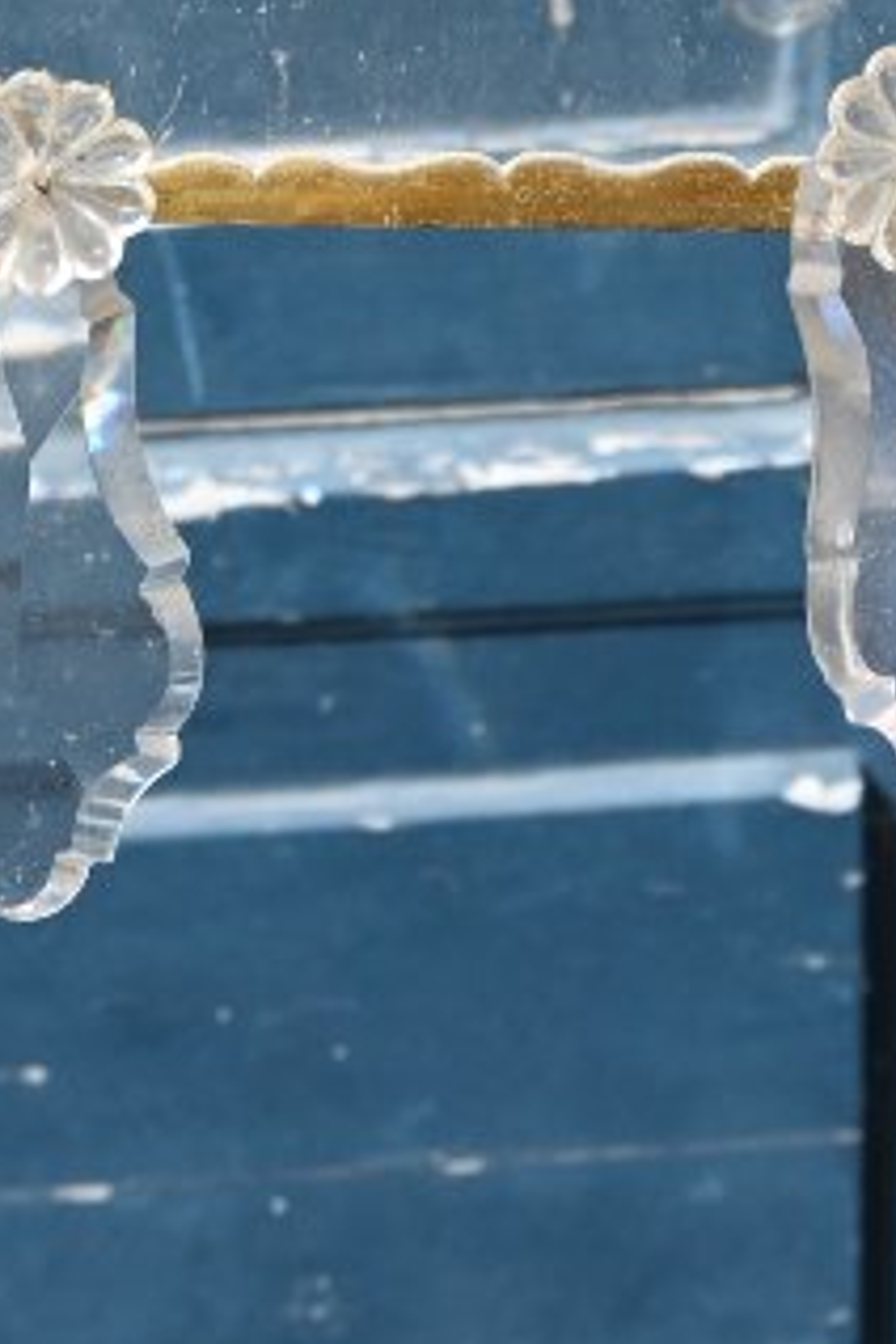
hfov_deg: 9.3
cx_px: 723
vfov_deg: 13.0
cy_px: -799
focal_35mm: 147
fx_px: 5488
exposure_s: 1/250
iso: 140
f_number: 5.6
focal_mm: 26
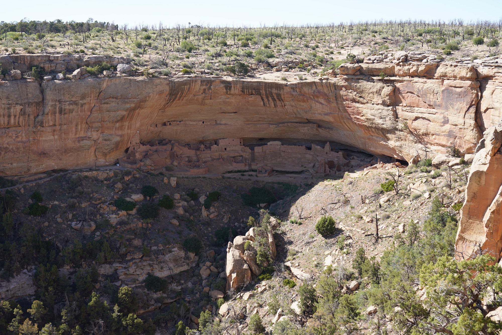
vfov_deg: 26.5
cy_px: 168
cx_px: 251
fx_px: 711
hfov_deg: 38.9
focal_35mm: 51
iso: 100
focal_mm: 51
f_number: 8
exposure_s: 1/100
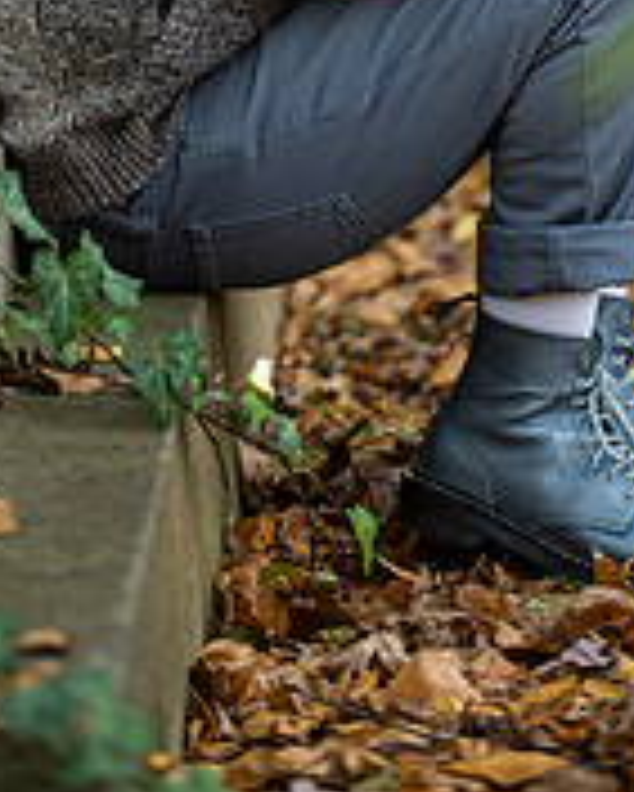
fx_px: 8436
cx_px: 211
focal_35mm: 360
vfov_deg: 5.3
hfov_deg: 4.3
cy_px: -162
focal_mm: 150
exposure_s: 1/200
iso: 250
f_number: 3.5
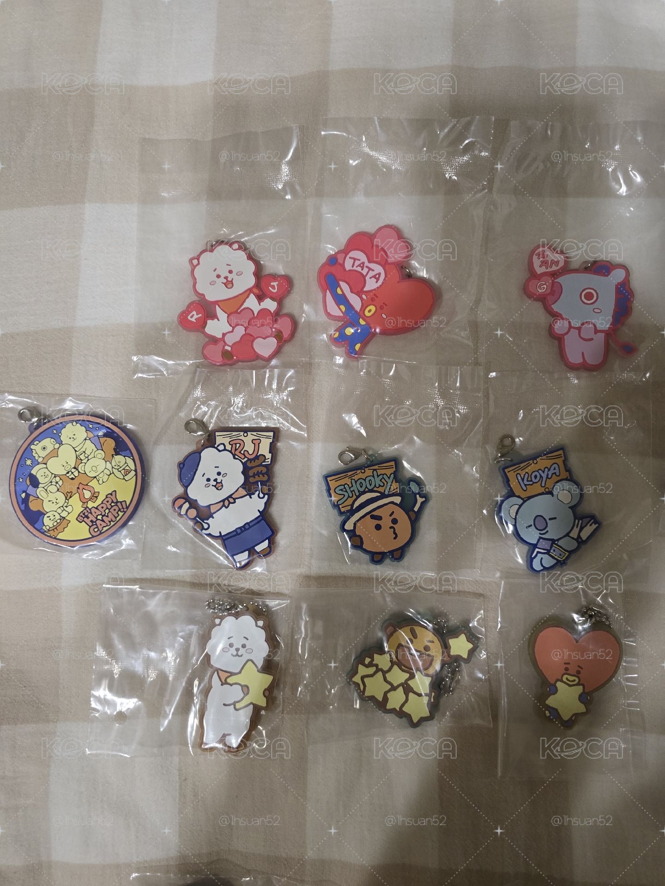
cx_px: 332
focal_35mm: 23
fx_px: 589
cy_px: 443
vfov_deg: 73.9
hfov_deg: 58.9
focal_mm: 6.3
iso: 800
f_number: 1.7
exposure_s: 1/60
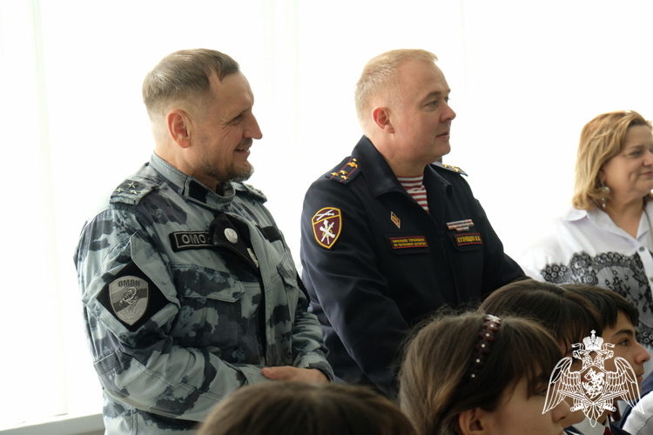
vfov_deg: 16.5
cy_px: 218
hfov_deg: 24.5
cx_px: 326
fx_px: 1505
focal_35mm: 83
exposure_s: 1/450
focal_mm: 55
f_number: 5.6
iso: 1250
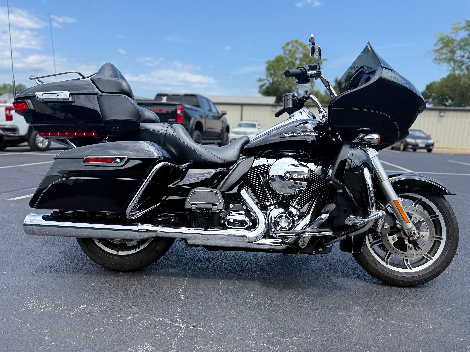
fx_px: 326
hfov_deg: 71.6
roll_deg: -2.7
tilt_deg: -10.5
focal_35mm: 24
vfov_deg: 56.8
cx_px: 235
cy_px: 176
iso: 80
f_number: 1.78
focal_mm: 6.76
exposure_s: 1/2611
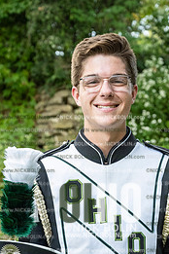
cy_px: 210
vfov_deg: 19.2
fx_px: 739
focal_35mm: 105
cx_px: 100
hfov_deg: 13.0
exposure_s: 1/640
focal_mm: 61
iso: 1000
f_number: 5.6
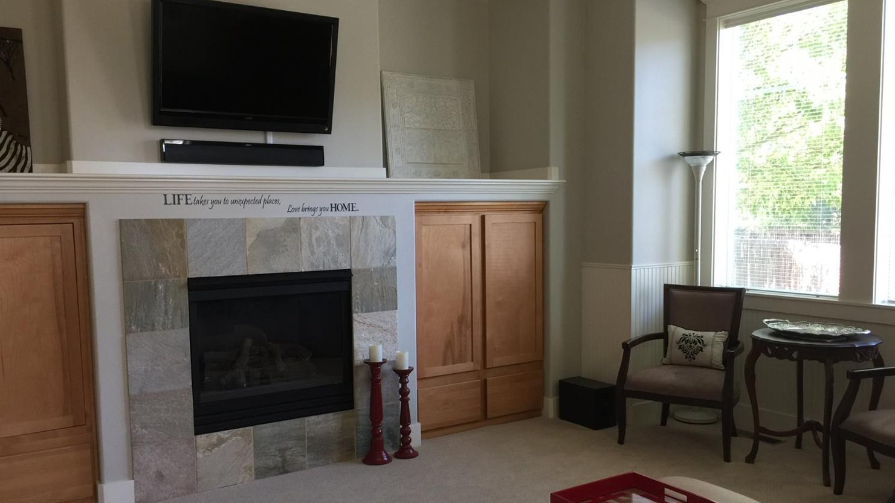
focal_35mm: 32
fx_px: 759
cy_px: 293
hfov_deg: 61.0
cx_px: 452
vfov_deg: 36.6
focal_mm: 4.15
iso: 40
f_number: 2.2
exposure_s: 1/30
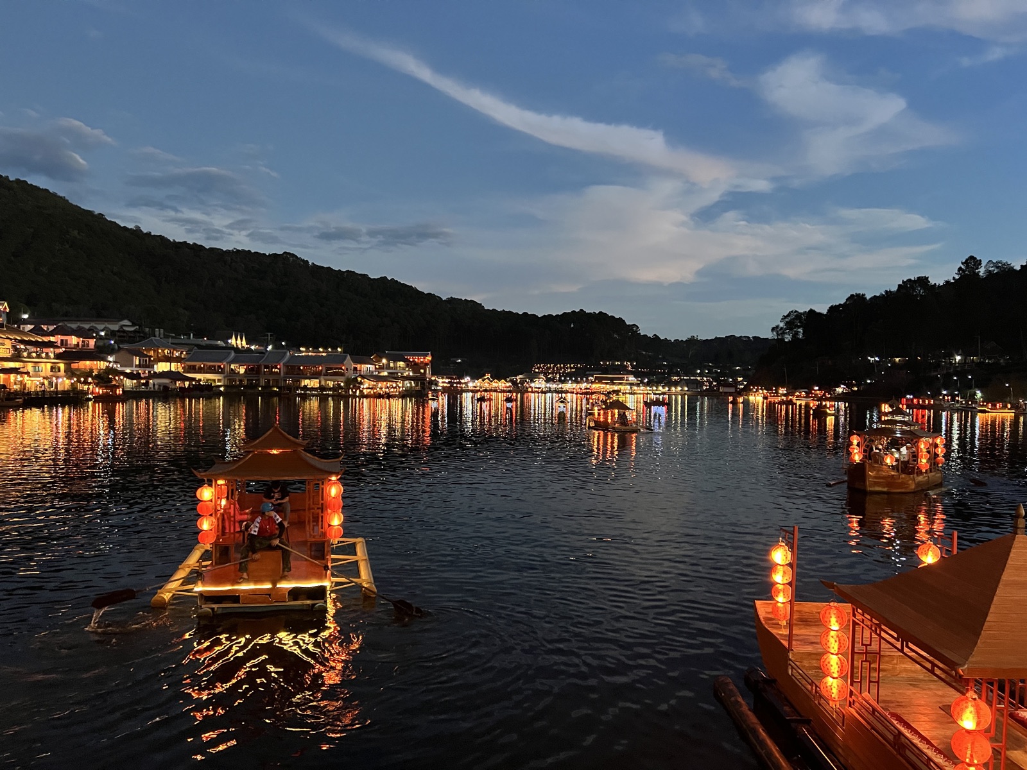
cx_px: 514
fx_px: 771
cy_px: 385
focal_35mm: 26
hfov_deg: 67.3
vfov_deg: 53.1
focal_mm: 5.7
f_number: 1.5
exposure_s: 1/33
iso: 640
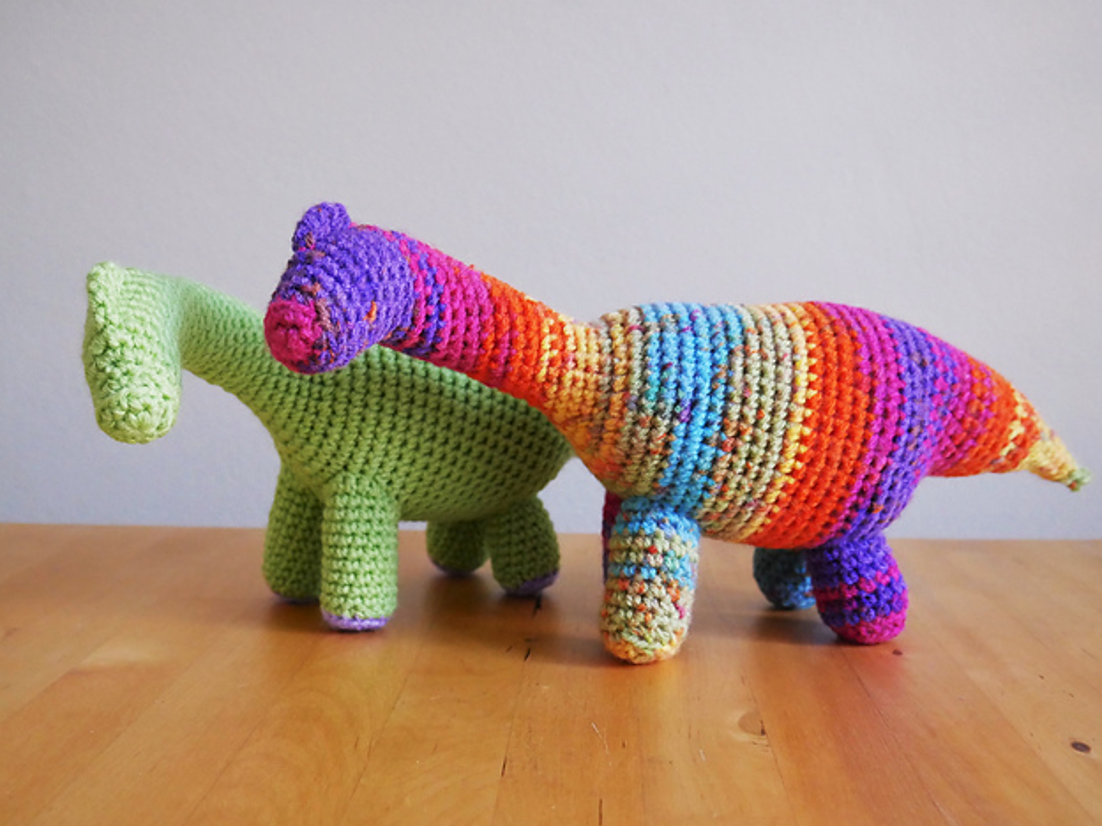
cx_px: 555
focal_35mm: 41
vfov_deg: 35.1
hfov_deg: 45.8
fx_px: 1305
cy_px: 420
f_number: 4.5
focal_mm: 20
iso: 2500
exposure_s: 1/60
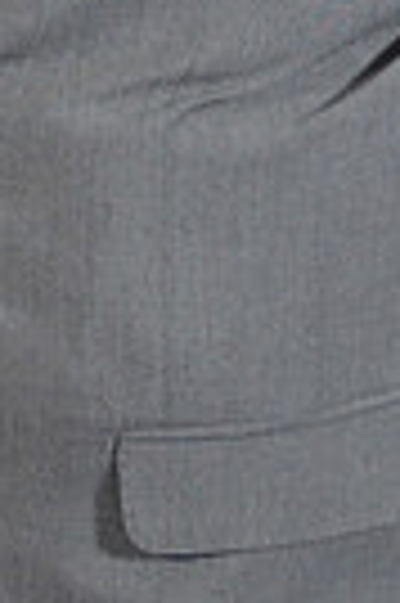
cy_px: -670
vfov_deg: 5.6
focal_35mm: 356
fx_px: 5951
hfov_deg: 3.8
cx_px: -301
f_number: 5.6
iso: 1600
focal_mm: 55
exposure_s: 1/100
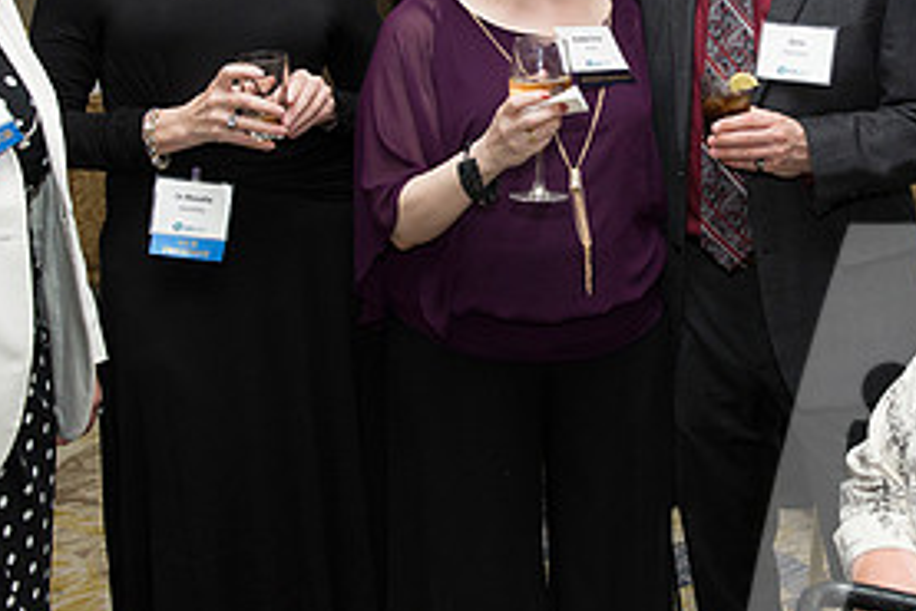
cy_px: 190
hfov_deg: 29.6
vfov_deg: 20.2
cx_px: 675
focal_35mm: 67
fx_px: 1706
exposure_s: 1/500
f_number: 4.5
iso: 1250
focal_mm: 32
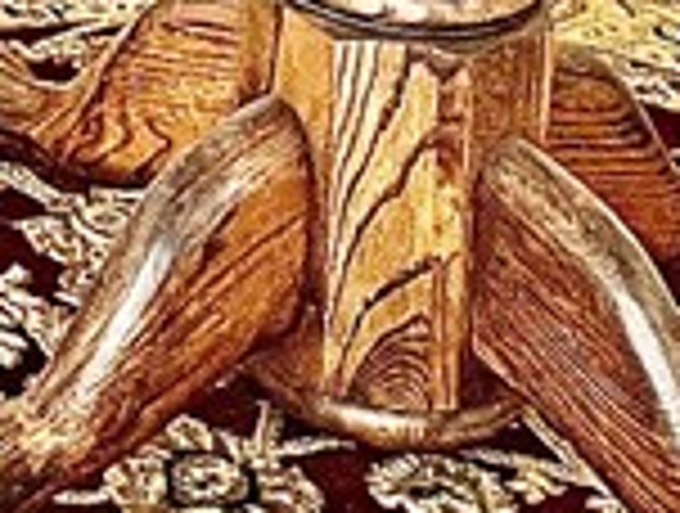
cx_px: -1000
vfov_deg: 7.4
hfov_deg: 10.1
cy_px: -1188
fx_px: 3328
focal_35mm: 169
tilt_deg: -9.6
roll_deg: +1.0
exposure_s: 1/60
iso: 160
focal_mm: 5.1
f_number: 1.6
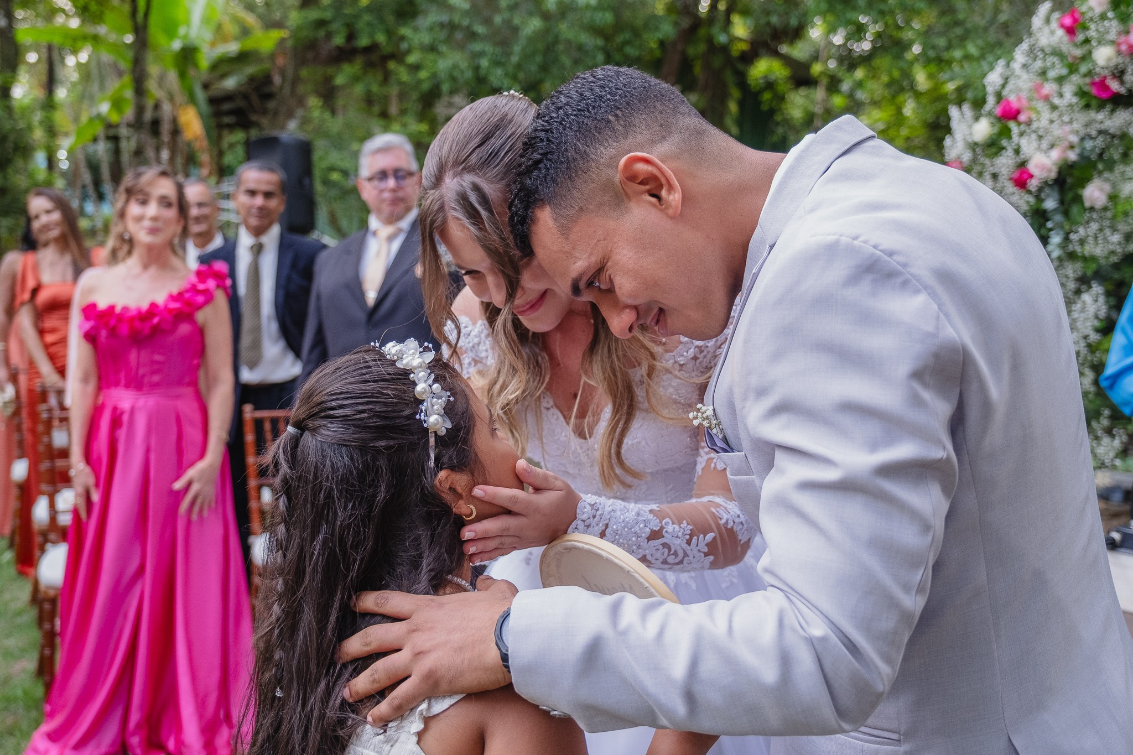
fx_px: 1103
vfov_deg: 37.8
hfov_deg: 54.3
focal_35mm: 35
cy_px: 366
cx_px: 549
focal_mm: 22.7
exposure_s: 1/250
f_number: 2.8
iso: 800
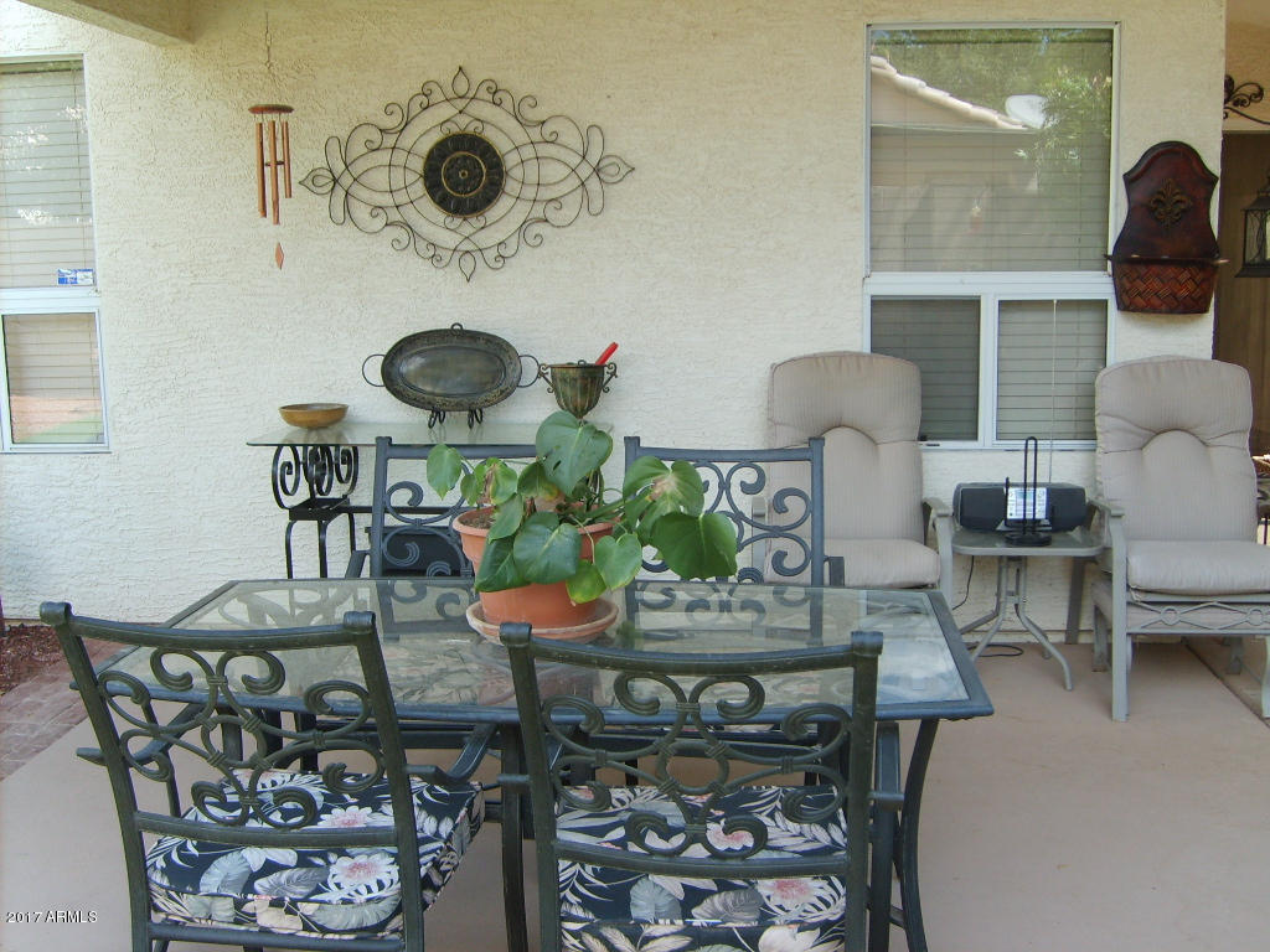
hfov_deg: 52.6
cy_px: 476
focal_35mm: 35
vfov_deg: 40.7
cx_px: 635
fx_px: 1284
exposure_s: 1/125
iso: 50
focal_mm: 5.8
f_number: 2.8
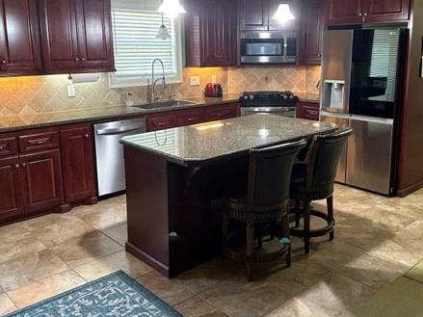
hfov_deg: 52.6
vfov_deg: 40.4
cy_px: 121
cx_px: 231
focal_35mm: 35
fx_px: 428
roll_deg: +0.6
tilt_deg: -10.9
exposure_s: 1/60
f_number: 1.78
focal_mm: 6.86
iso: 320
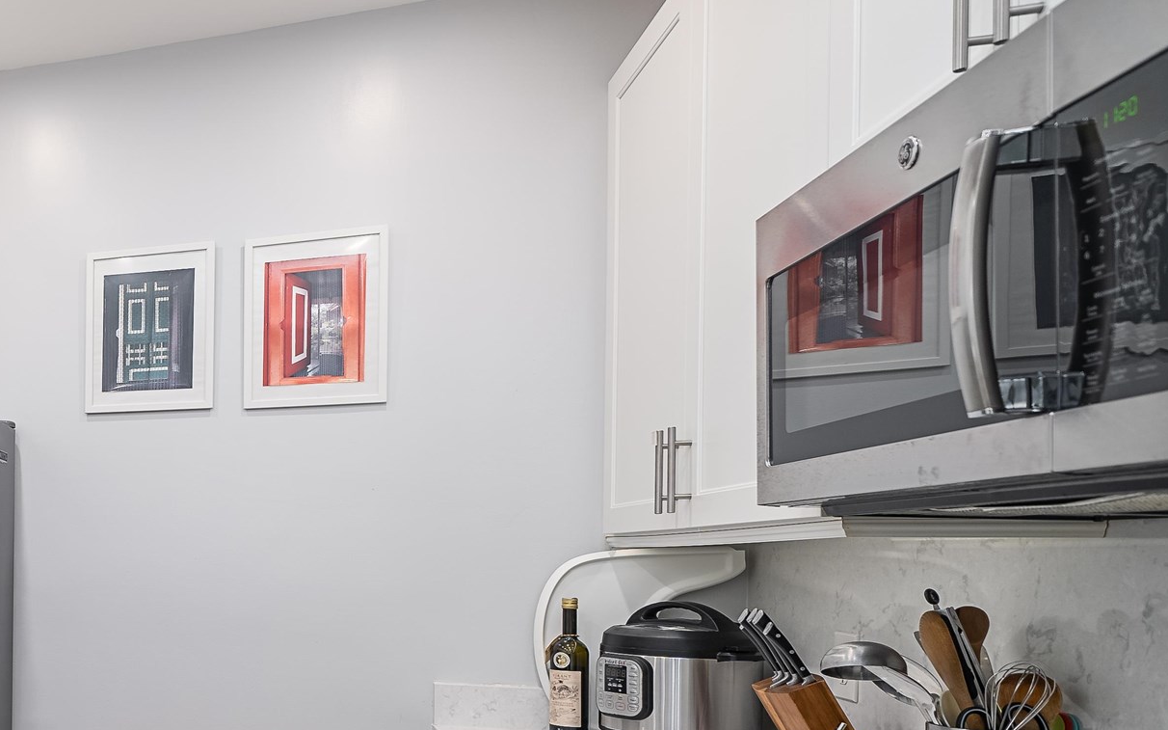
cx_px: -115
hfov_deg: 45.8
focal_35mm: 31
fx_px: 987
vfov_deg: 39.4
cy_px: 554
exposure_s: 1/60
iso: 400
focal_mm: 12
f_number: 5.6
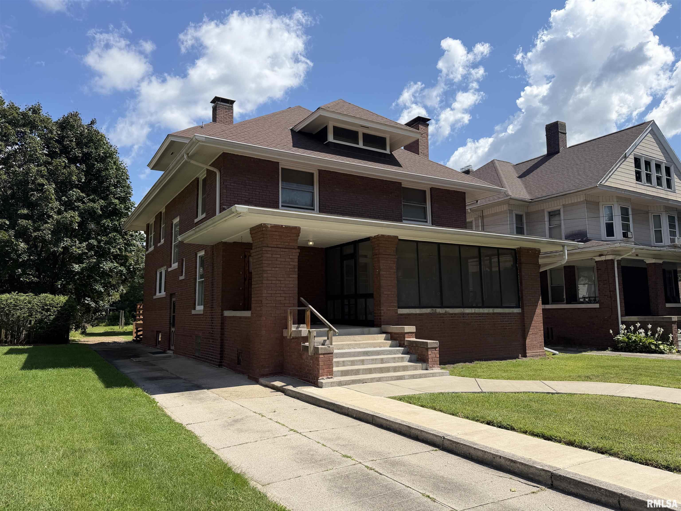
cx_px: 340
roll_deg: +0.4
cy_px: 256
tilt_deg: +7.1
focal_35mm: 24
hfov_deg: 71.6
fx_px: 472
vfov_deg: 56.8
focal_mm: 6.76
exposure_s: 1/4975
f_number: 1.78
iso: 80
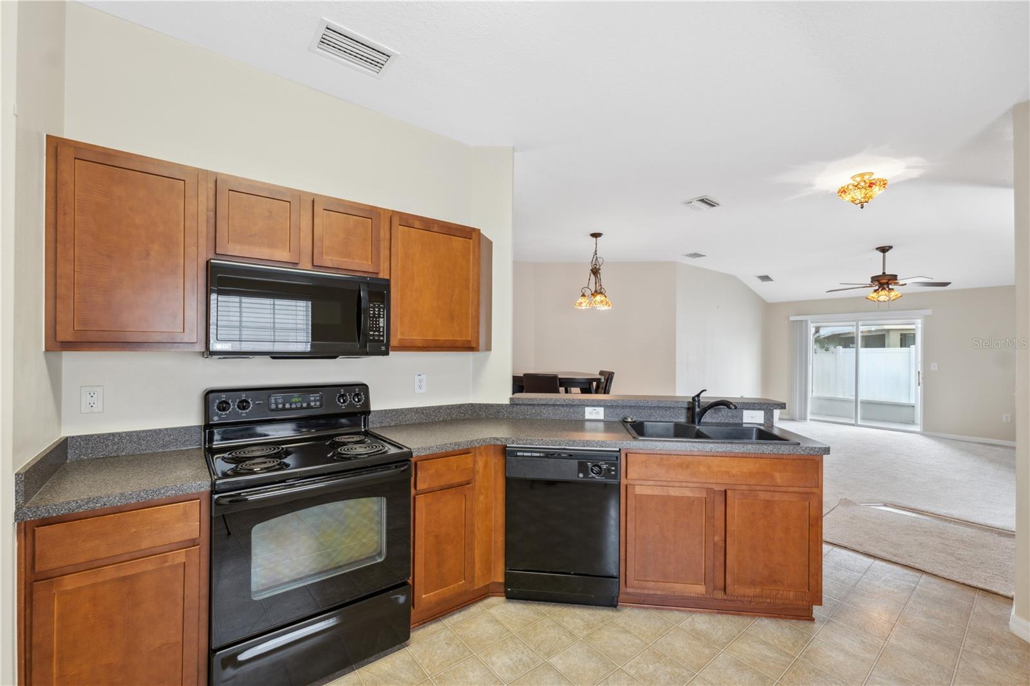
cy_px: 343
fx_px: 400
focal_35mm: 14
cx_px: 515
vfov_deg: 81.2
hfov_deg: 104.3
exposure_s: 1/6
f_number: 8
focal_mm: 14
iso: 400
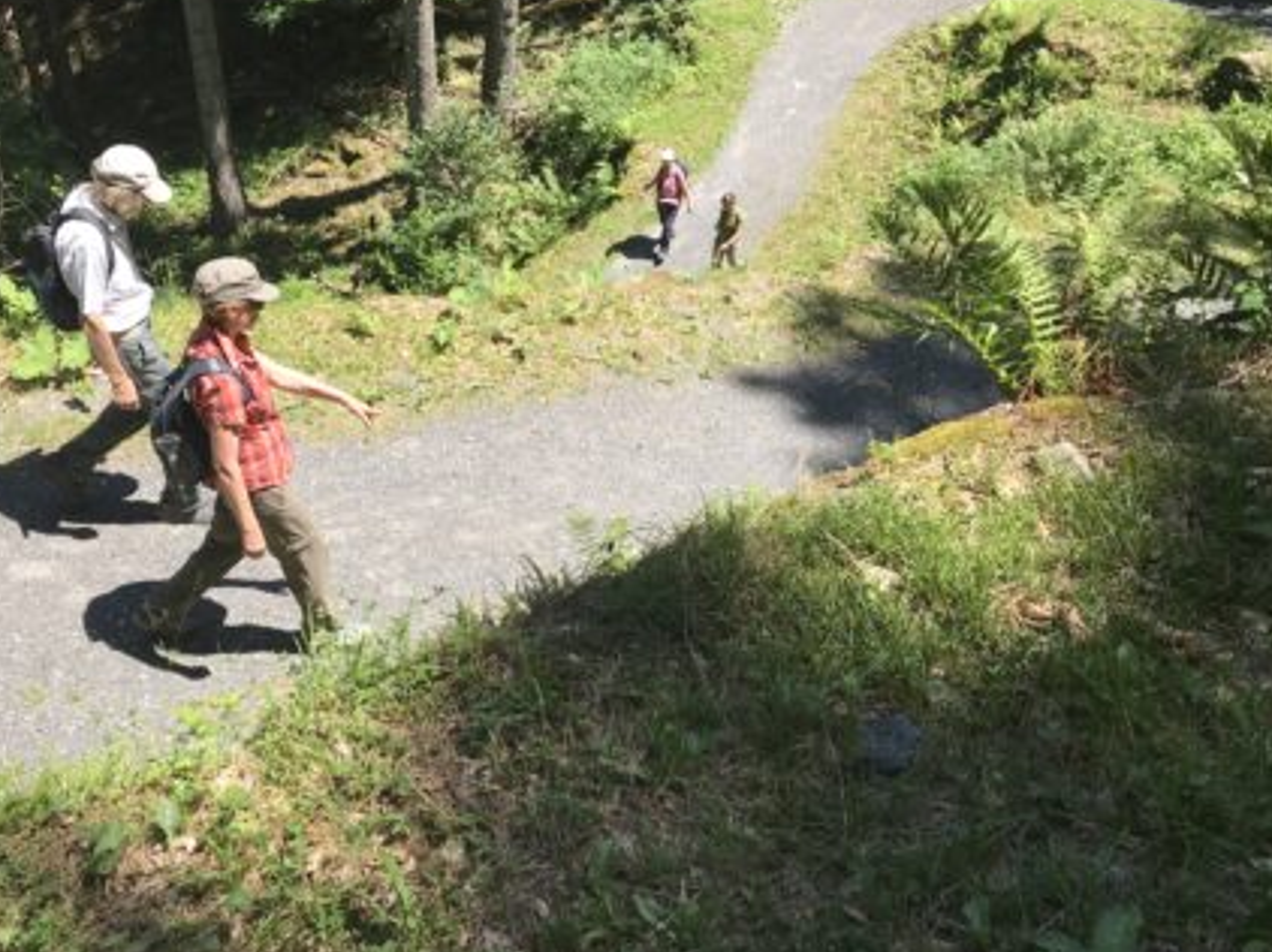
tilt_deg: -36.4
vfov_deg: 41.7
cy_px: 437
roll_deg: -1.7
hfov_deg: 53.8
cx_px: 555
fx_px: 1249
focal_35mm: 34
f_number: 1.8
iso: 20
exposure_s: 1/1126
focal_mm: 3.99
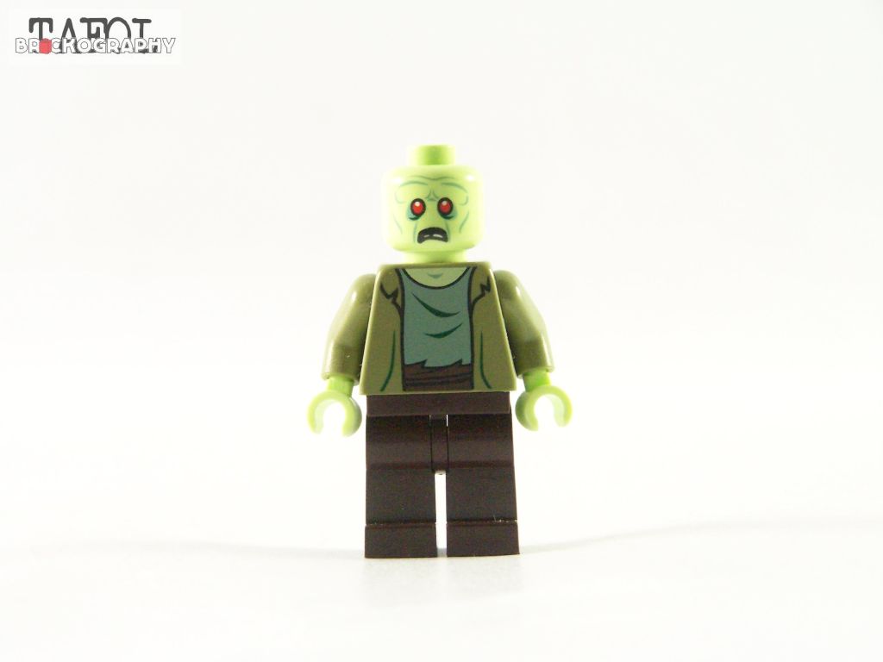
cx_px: 442
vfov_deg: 12.7
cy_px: 331
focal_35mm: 117
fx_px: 2984
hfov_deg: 16.8
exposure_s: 1/60
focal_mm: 19.4
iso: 400
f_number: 3.6
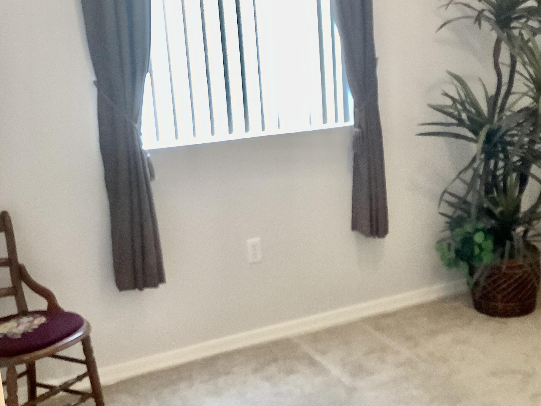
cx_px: 386
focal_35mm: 51
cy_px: 174
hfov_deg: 36.8
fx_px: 797
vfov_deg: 28.5
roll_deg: +2.1
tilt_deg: -11.9
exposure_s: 1/30
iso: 400
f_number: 2.4
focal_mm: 3.3
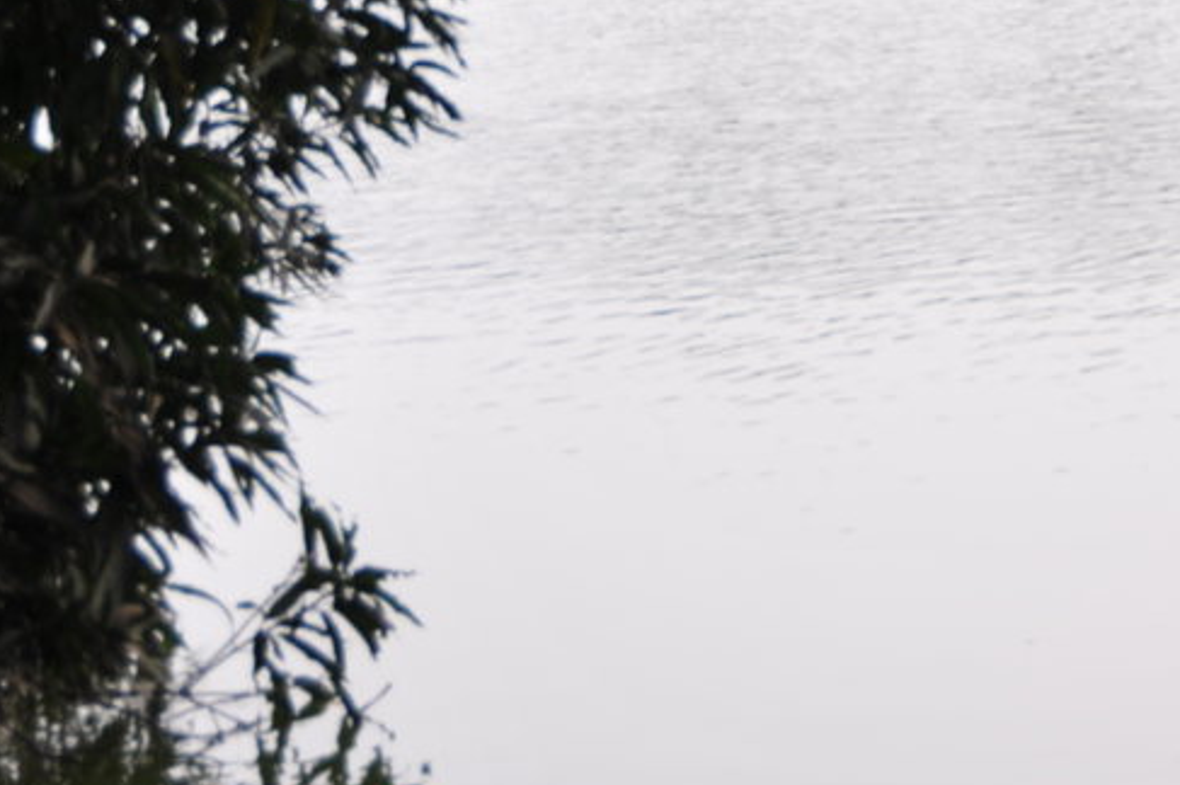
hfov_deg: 10.7
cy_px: -151
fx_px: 6289
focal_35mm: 192
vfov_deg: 7.1
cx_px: 1013
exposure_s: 1/80
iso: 200
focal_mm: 52
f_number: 4.8
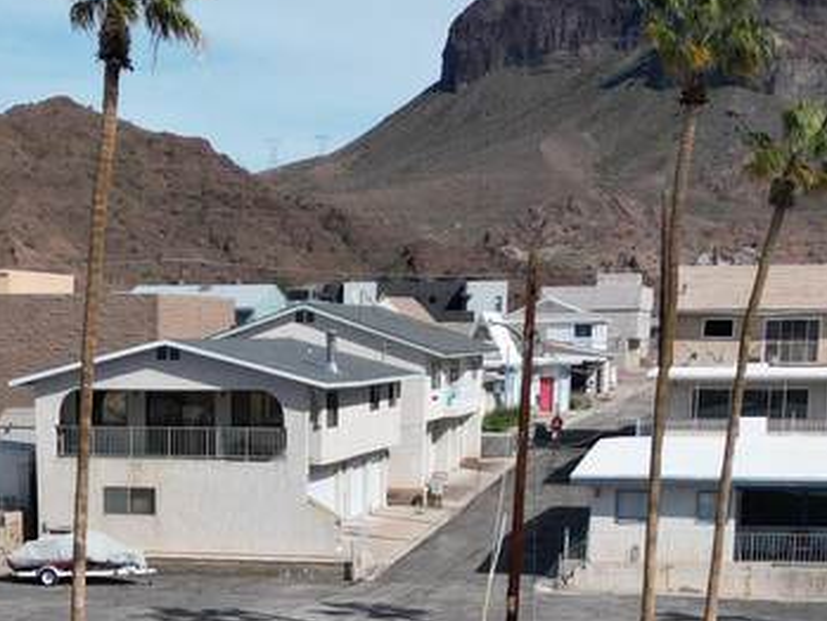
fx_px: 2103
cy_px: 834
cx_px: 201
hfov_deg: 22.0
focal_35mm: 88
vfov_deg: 15.8
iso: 120
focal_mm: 6.72
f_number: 1.7
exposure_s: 1/4000
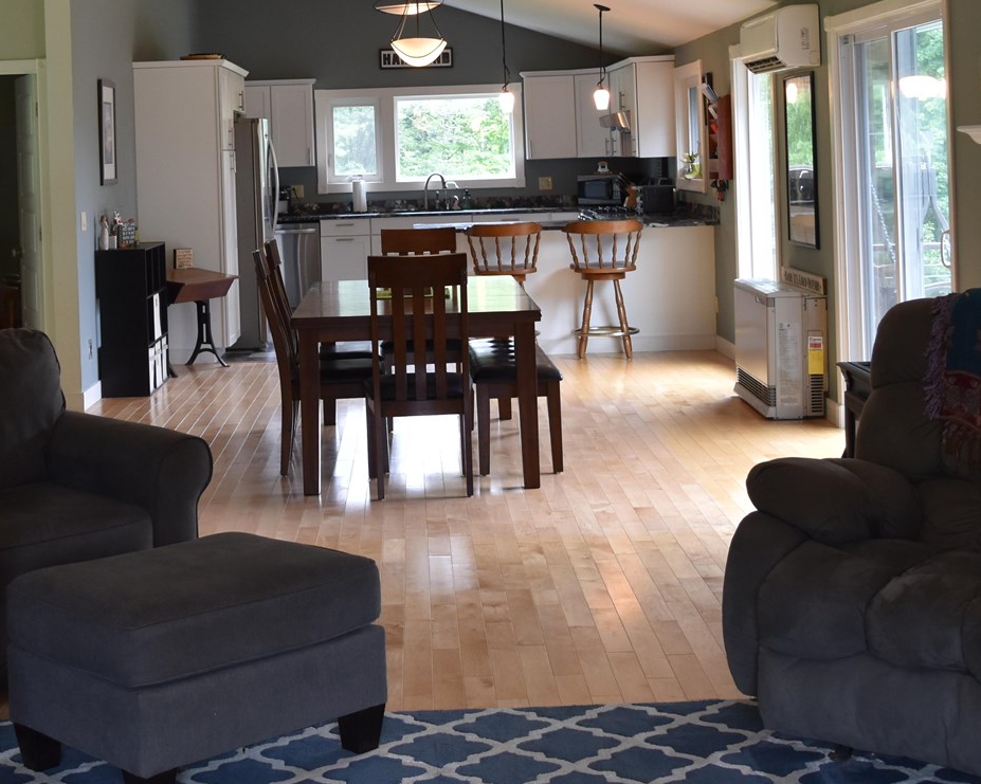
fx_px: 1625
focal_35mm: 56
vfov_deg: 26.5
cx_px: 346
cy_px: 129
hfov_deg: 33.4
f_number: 4
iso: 400
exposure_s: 1/60
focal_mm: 18
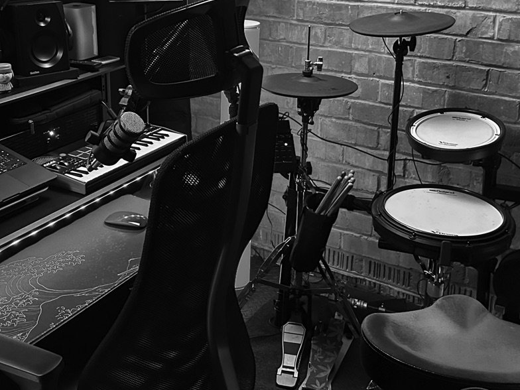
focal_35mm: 49
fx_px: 736
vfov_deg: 29.4
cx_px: 196
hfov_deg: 38.7
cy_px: 120
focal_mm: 6.86
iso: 1000
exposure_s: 1/40
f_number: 1.78
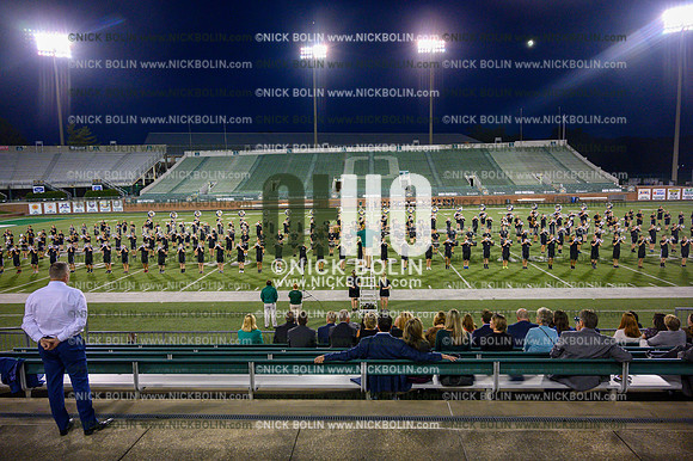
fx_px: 462
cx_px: 346
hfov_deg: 73.8
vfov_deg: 53.1
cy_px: 230
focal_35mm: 24
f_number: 4
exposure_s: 1/1000
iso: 4000
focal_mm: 24
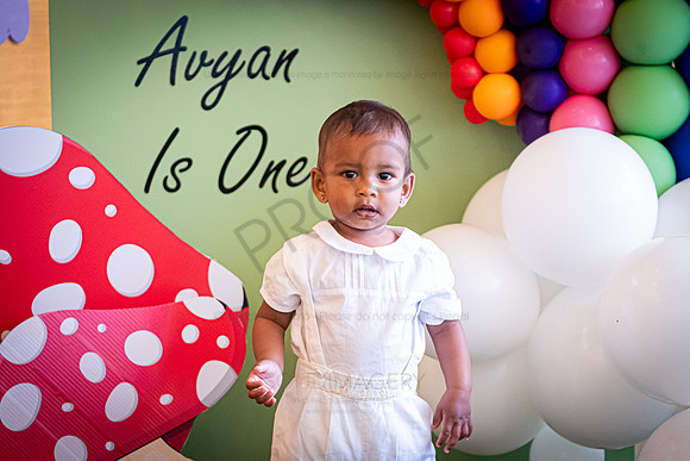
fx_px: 2951
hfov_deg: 13.3
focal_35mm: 154
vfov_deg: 8.9
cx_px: 299
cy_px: 240
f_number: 2.8
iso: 4000
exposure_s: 1/60
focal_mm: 90.6
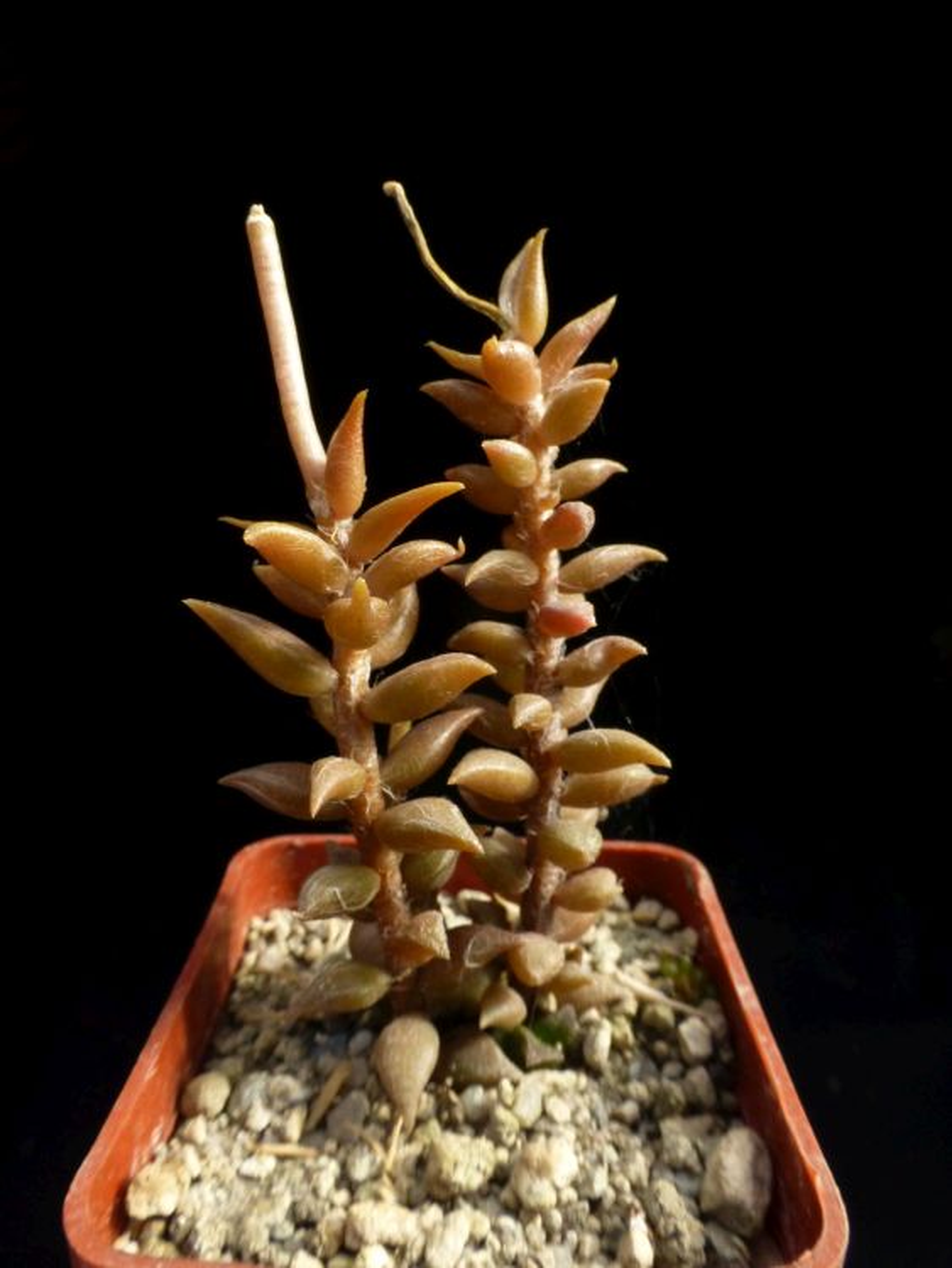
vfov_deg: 71.6
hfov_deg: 56.8
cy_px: 634
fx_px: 880
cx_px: 476
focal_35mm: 24
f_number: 5.6
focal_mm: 4.3
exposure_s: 1/250
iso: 400
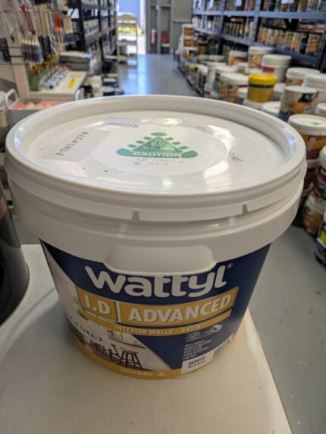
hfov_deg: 58.9
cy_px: 217
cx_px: 163
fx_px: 289
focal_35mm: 23
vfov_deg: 73.9
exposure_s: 1/481
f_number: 1.7
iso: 16
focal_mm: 5.28
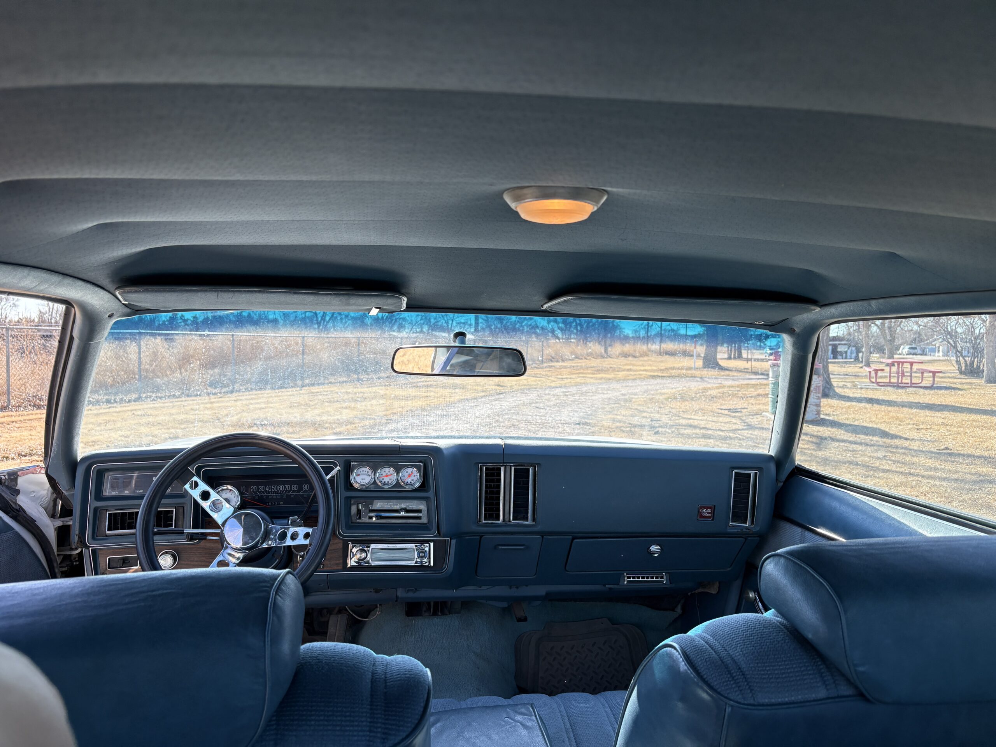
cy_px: 374
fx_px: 748
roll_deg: -1.2
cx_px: 498
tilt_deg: -2.9
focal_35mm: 26
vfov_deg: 53.1
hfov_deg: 67.3
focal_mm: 5.96
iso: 50
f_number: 1.6
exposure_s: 1/680
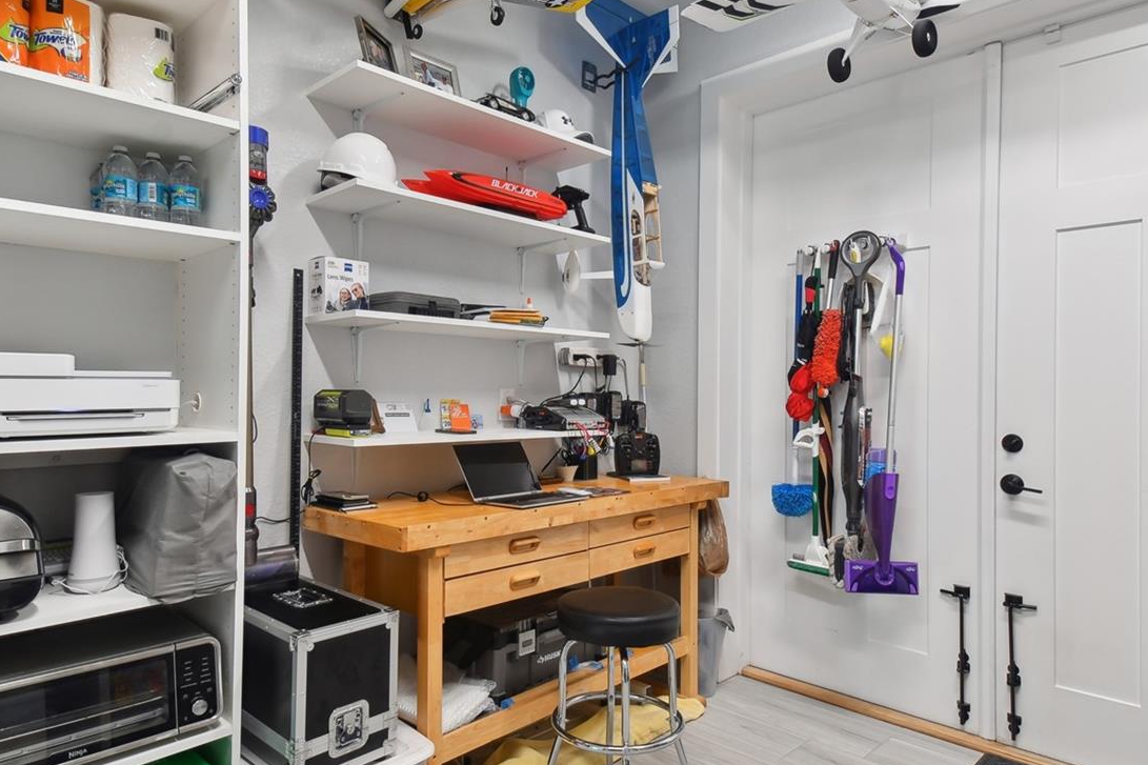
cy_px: 421
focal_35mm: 22
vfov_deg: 57.1
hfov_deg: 78.6
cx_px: 569
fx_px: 701
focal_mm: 10
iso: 100
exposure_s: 1/6
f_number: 7.1
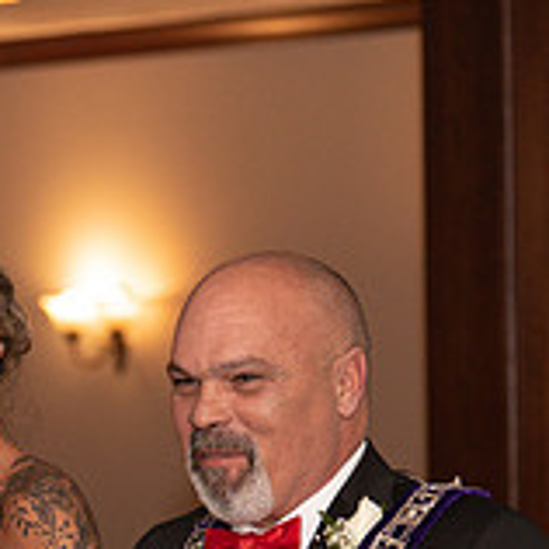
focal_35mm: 306
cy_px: 530
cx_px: 167
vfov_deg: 5.7
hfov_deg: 5.7
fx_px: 5491
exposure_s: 1/200
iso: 800
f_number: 4
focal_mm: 98
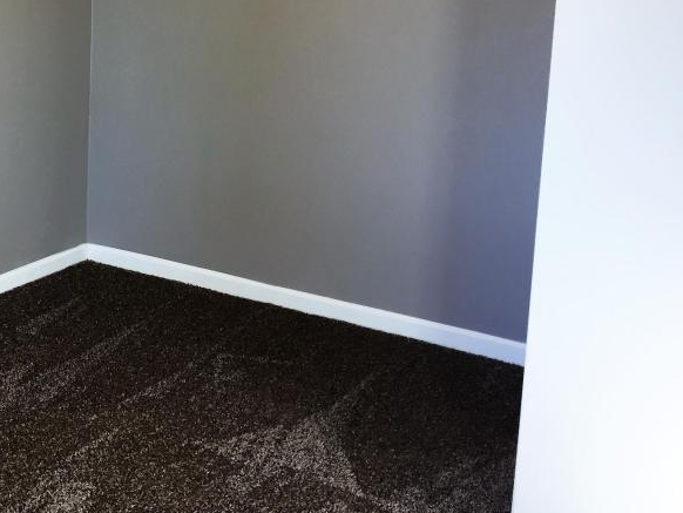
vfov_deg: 27.7
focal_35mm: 51
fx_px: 1007
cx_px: 109
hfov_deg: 35.9
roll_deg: -2.6
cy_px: 73
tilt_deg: -6.9
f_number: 2.2
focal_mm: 4.15
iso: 32
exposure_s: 1/40
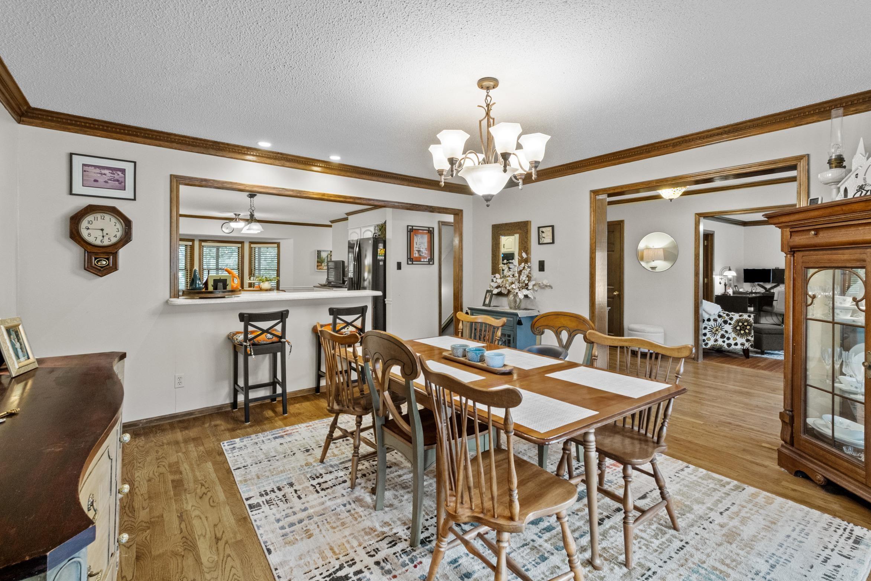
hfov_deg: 96.7
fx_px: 387
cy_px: 278
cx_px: 447
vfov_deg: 73.7
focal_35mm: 16
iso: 400
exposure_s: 1/2.5
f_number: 8
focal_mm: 10
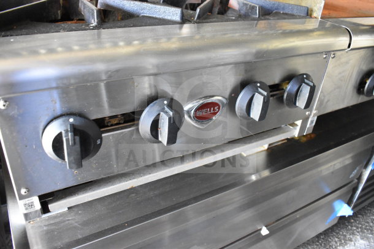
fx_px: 312
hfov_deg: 61.9
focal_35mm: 30
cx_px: 187
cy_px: 124
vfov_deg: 43.6
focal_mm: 20
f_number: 4.5
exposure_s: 1/80
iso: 6400
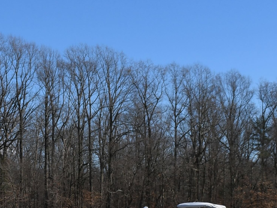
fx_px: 920
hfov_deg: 16.9
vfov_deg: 12.6
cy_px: 239
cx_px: 37
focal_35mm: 115
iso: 250
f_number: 9
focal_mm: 22
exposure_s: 1/1000
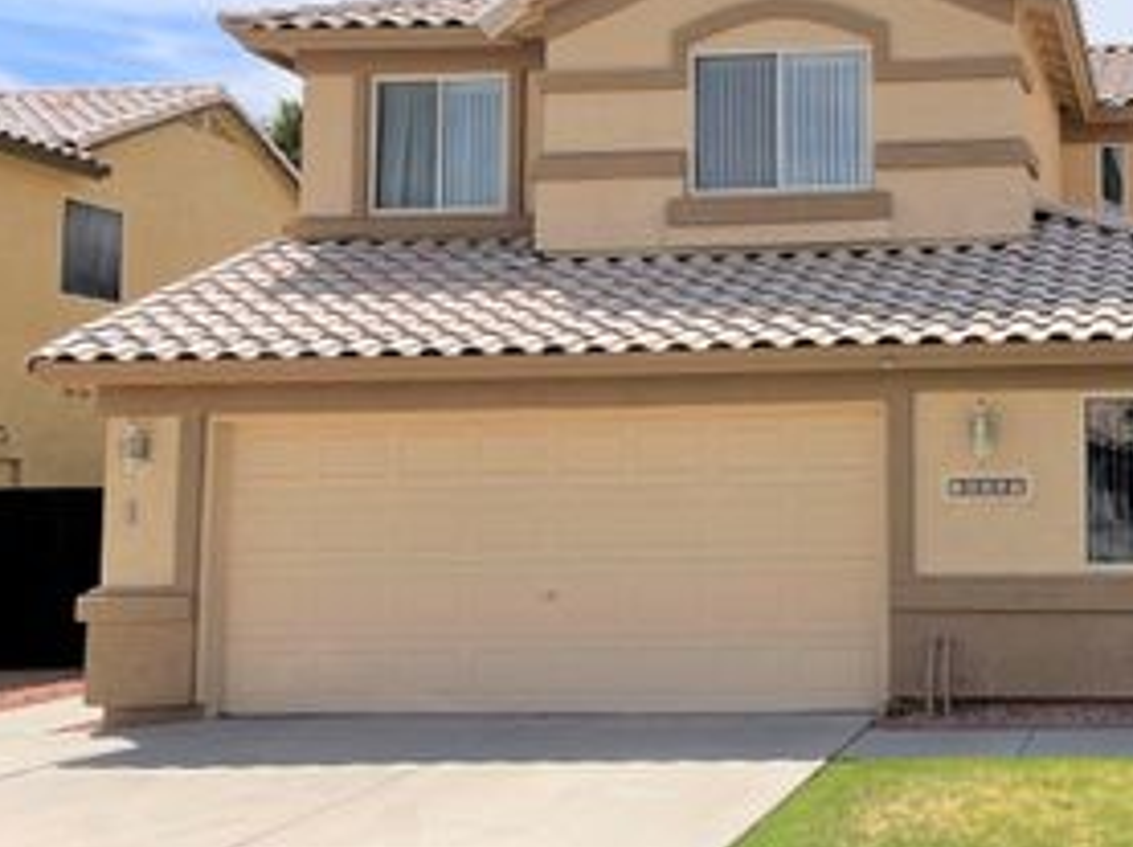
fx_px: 1536
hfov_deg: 38.2
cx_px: 982
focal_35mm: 47
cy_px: 403
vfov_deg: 30.8
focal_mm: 5.1
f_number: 1.6
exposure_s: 1/6993
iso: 32
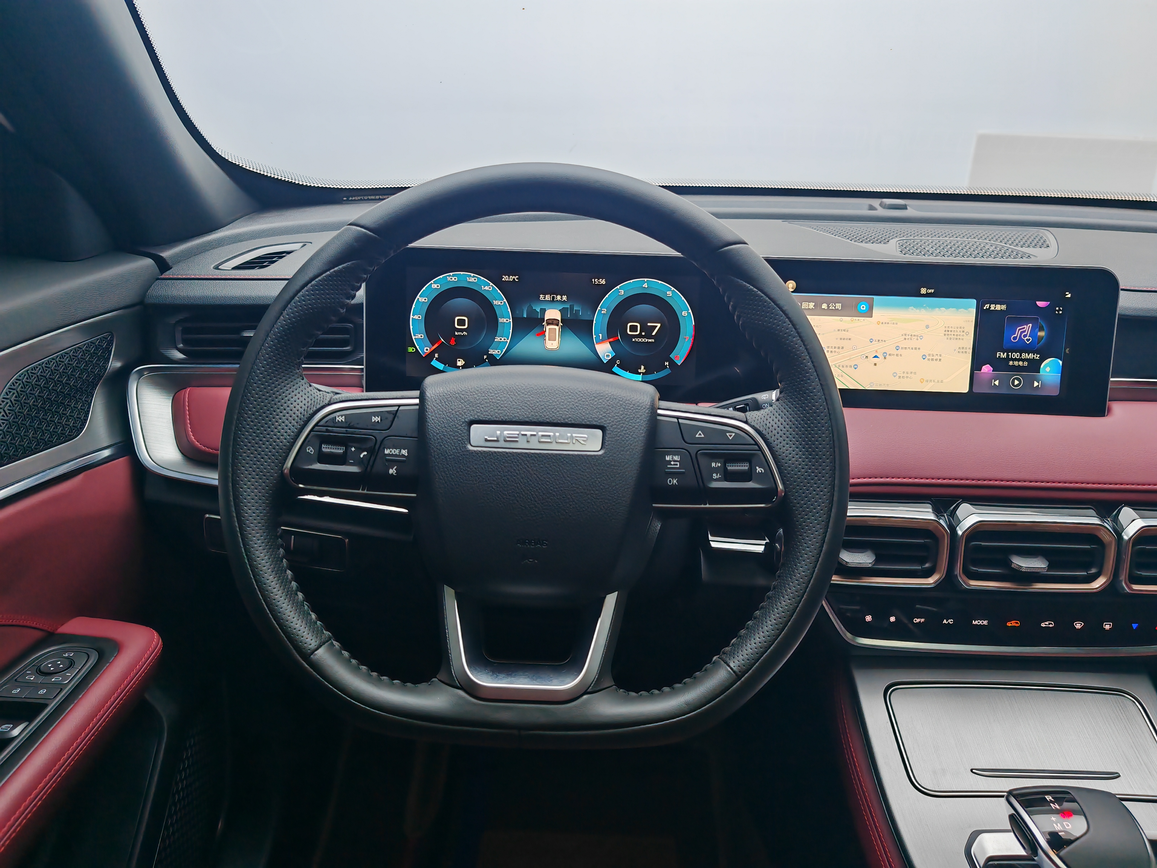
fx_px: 902
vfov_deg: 51.4
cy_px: 434
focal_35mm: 27
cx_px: 578
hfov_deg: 65.3
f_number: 1.6
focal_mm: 7.62
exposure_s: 1/100
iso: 100
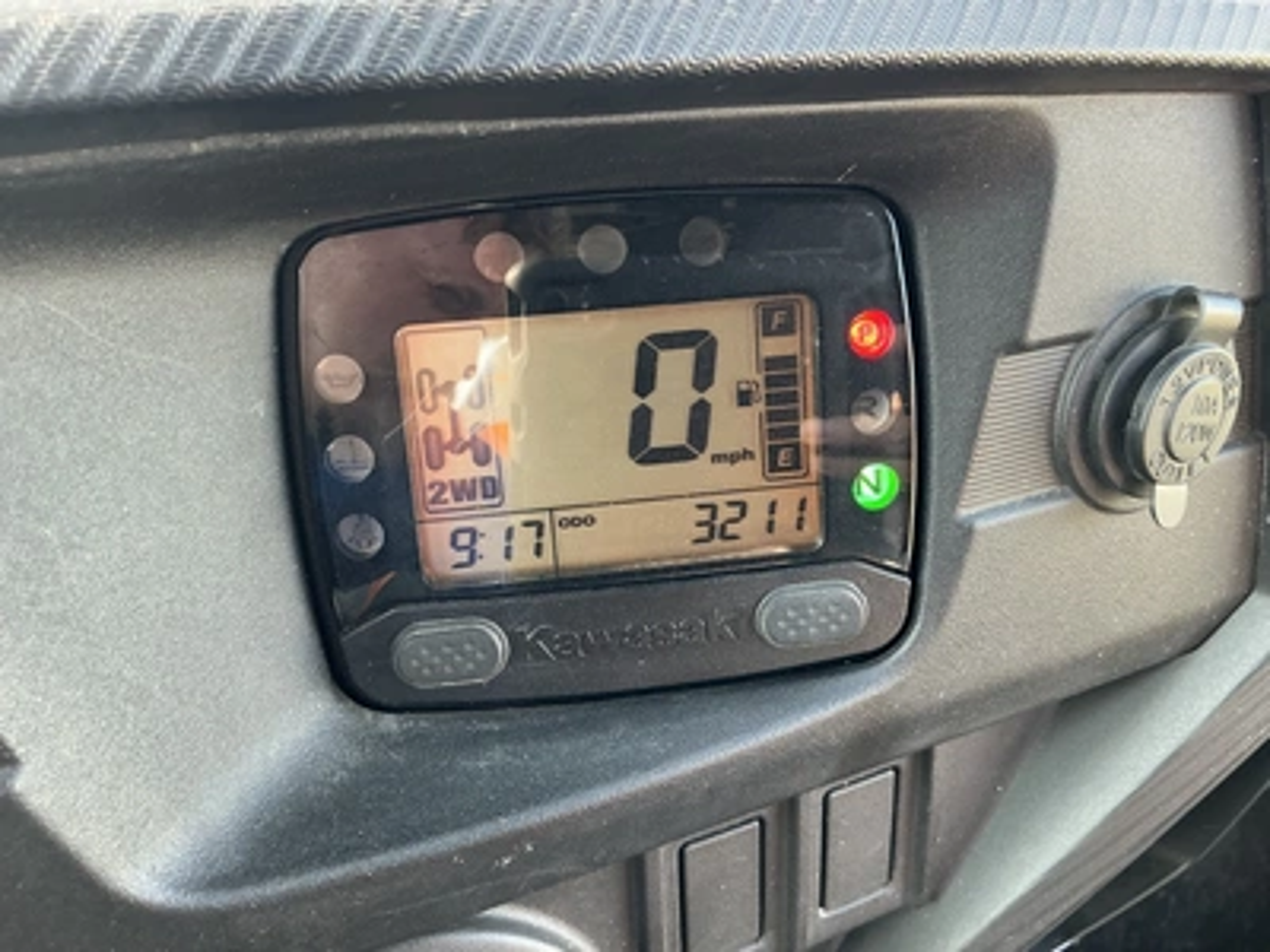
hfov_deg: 63.4
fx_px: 1027
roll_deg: -0.9
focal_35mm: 28
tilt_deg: -29.2
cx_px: 635
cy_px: 476
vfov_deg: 49.7
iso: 64
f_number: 1.8
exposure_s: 1/70
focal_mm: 3
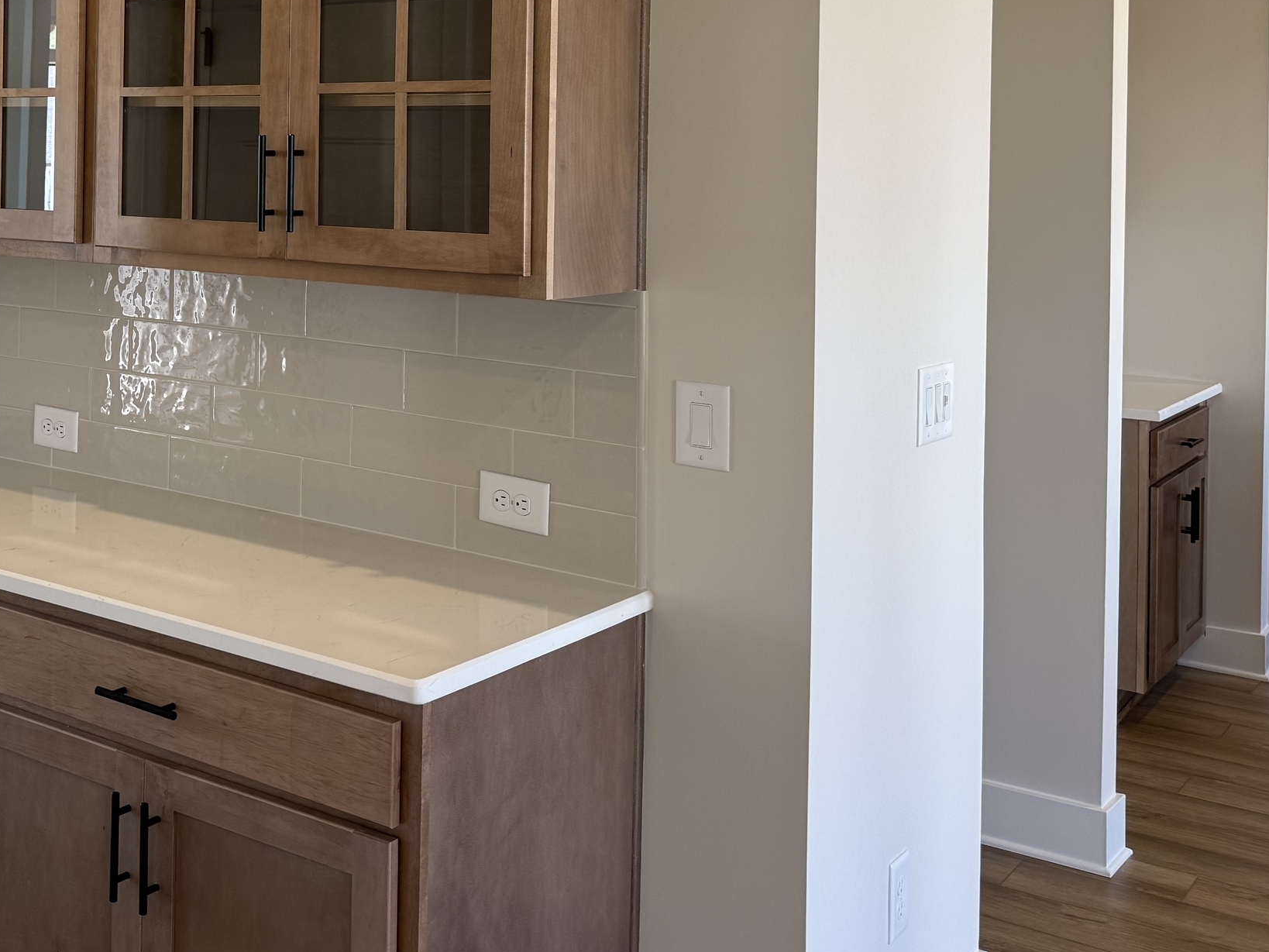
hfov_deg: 40.0
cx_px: 212
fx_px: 1650
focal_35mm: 45
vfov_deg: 31.0
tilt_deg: +1.2
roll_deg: -1.2
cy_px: 132
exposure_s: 1/120
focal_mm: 6.76
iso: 100
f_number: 1.78
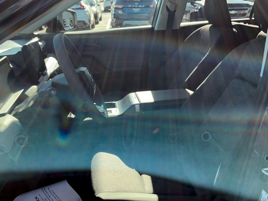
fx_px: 232
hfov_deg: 60.0
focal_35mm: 30
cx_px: 134
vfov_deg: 46.8
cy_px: 100
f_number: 1.8
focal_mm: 3
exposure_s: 1/277
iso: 32
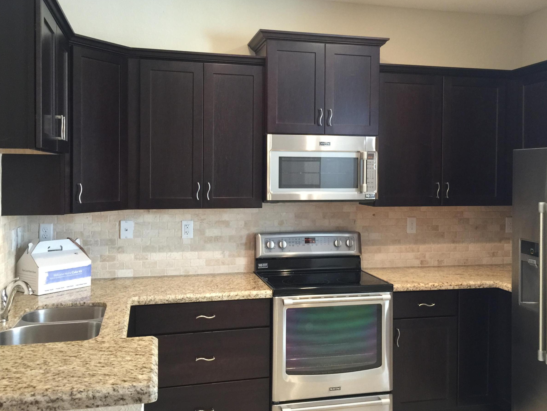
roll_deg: -1.1
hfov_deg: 52.5
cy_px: 183
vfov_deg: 40.7
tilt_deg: -0.9
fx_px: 553
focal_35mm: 35
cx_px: 305
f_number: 2.2
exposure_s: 1/10
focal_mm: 4.15
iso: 100
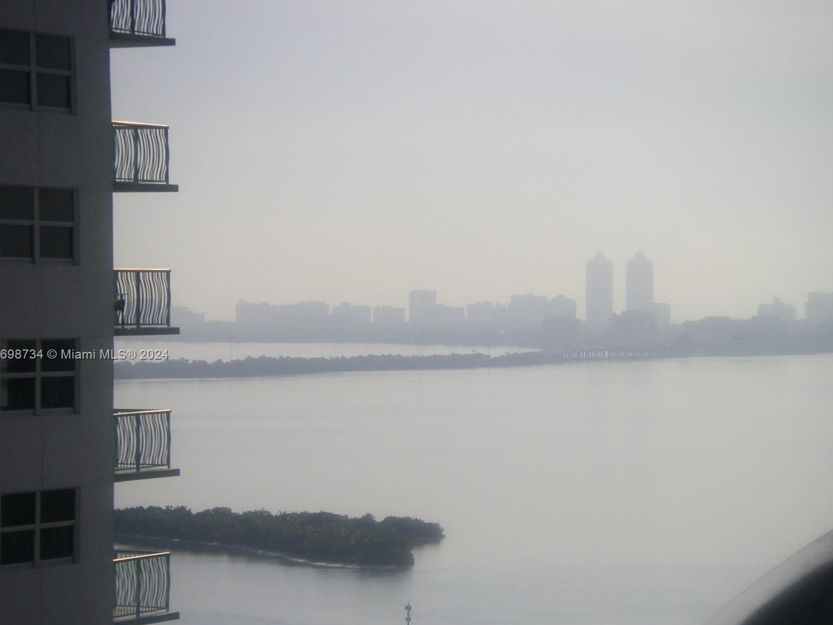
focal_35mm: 171
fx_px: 4116
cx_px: 459
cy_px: 355
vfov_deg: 8.7
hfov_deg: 11.6
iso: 80
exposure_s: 1/500
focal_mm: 24.2
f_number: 8.6
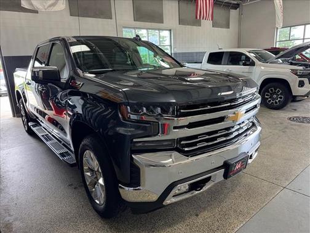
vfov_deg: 56.8
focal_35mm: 24
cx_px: 155
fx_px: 215
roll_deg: +0.5
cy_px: 116
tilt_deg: -16.7
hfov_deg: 71.6
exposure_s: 1/120
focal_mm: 6.76
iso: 125
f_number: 1.78
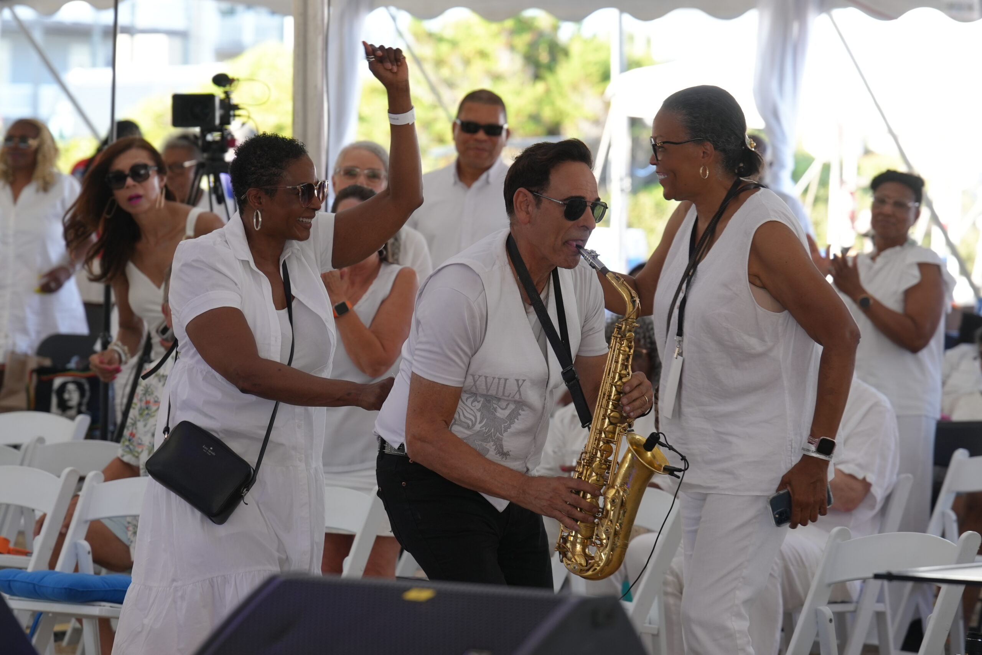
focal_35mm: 174
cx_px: 491
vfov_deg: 7.9
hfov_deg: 11.8
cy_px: 328
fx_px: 4746
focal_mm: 116
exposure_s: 1/160
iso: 200
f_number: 4.5
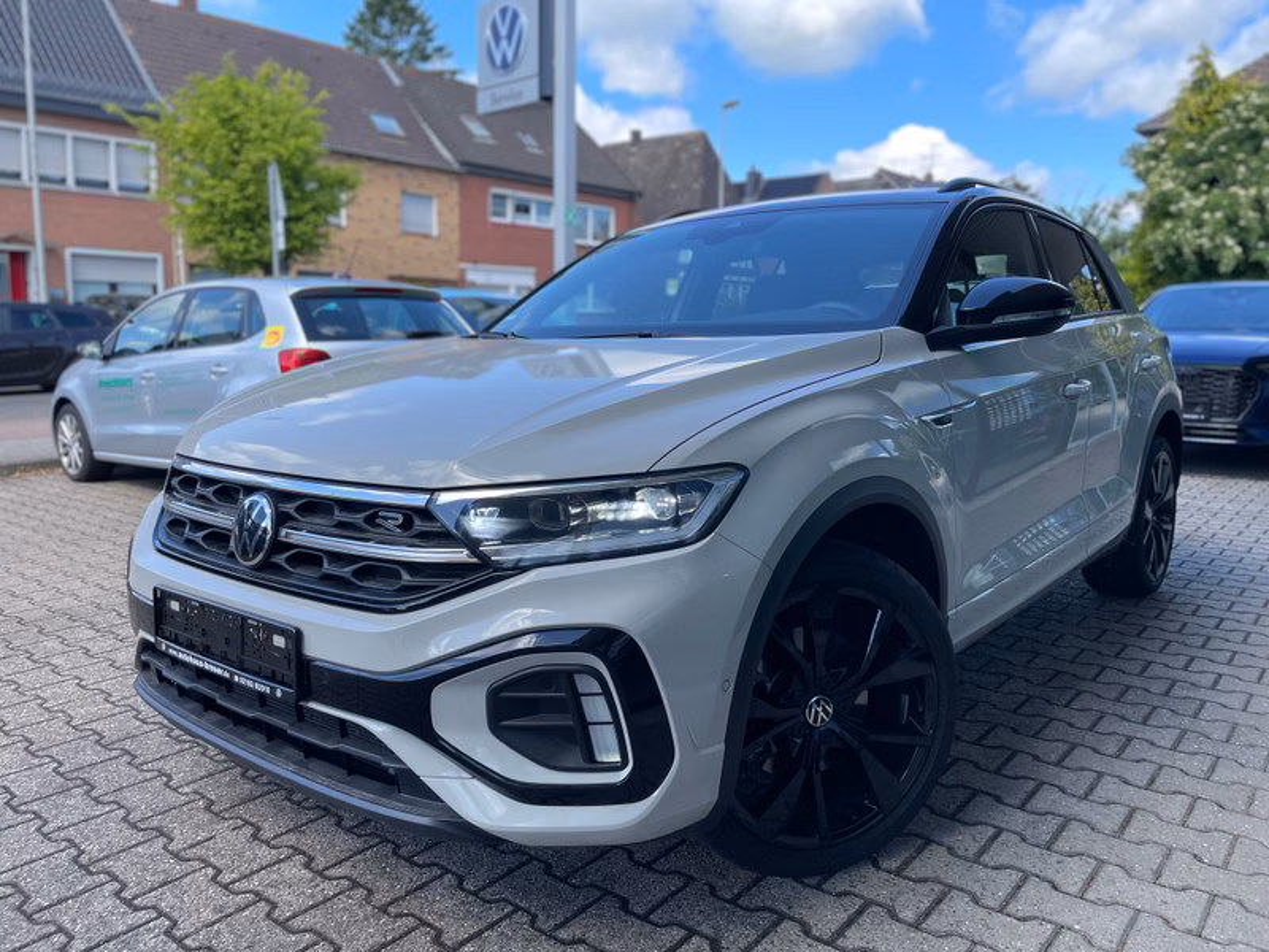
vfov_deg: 53.1
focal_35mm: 26
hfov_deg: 67.3
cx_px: 634
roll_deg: -1.0
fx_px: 953
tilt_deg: -8.4
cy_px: 476
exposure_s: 1/612
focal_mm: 4.2
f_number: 1.6
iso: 50
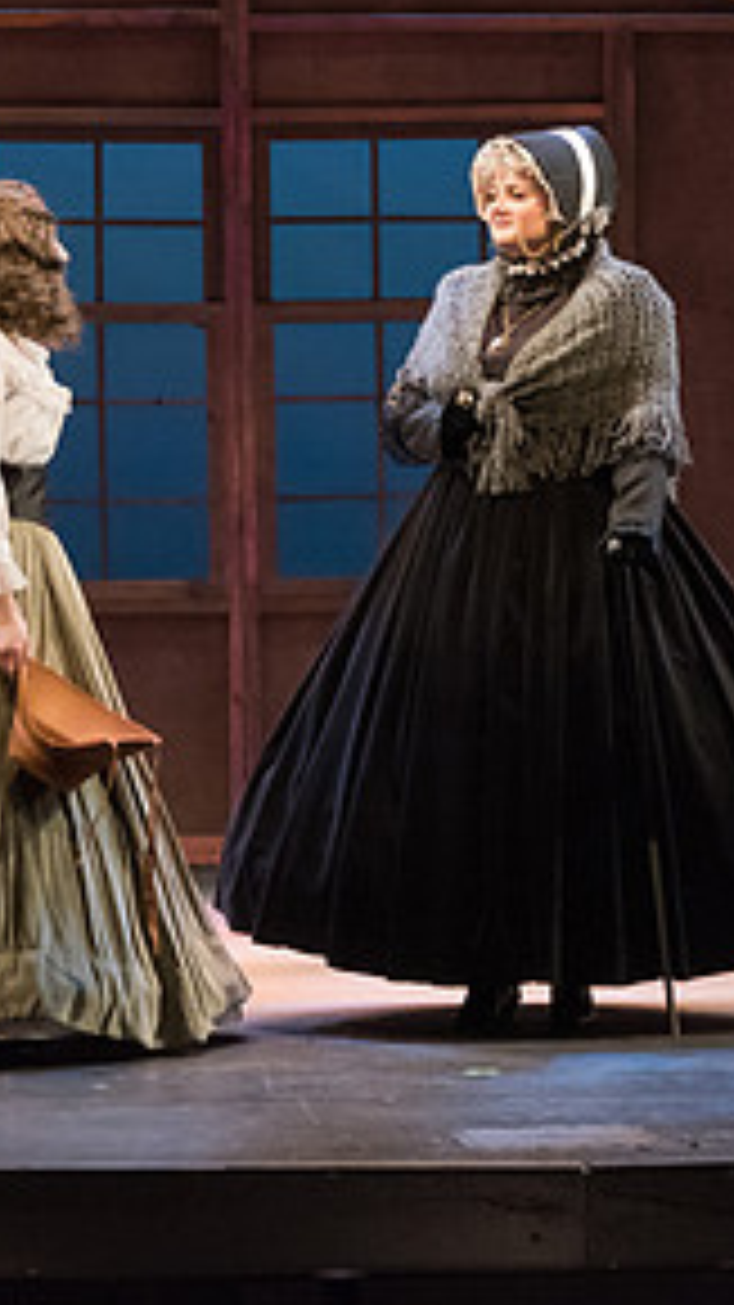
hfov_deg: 5.2
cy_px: 484
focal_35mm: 235
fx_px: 8136
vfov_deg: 9.2
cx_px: 702
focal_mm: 112
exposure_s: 1/320
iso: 5000
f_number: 4
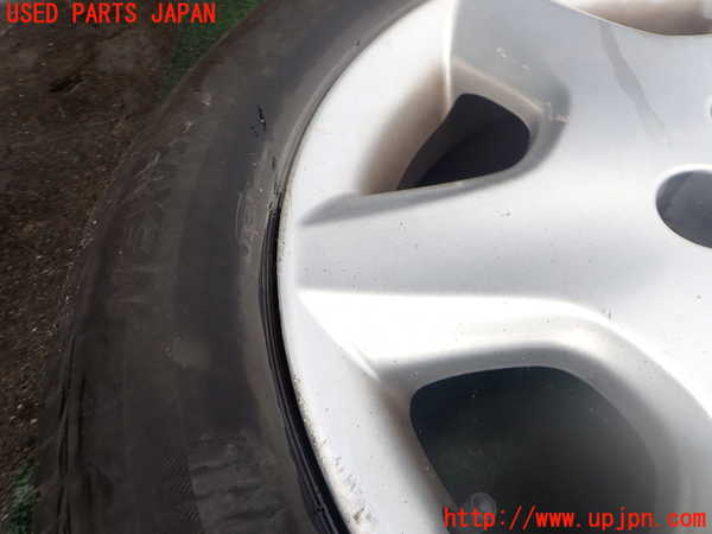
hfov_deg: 69.4
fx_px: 514
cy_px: 267
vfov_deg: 54.9
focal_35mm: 25
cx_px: 356
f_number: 2.8
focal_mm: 4.5
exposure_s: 1/500
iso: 100
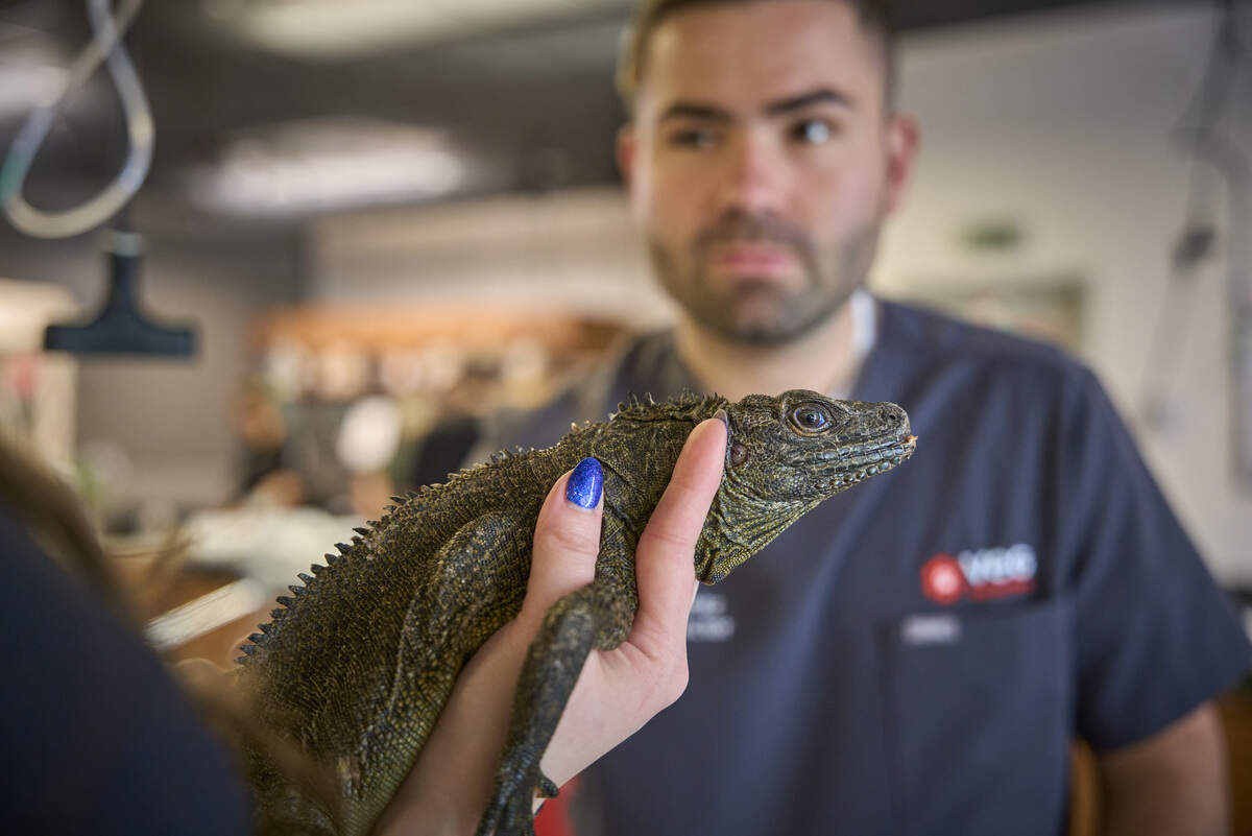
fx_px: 1489
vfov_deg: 31.4
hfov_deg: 45.6
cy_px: 418
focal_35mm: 43
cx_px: 626
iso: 4000
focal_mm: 42.8
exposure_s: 1/250
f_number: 2.8
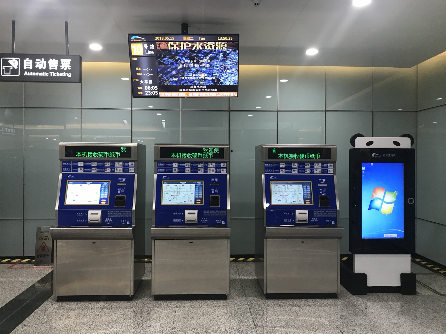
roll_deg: -0.3
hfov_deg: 63.4
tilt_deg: +0.6
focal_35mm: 28
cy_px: 167
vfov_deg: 49.7
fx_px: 361
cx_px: 223
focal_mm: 3.99
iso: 32
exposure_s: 1/25
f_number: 1.8
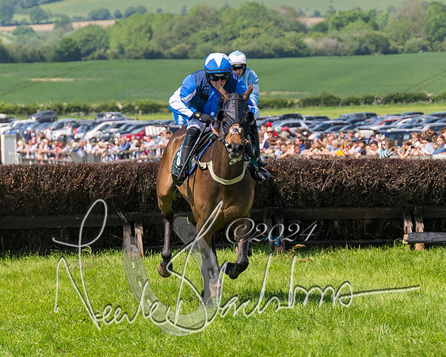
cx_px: 267
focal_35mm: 241
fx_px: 3178
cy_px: 129
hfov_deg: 8.0
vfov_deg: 6.4
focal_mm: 100
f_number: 4
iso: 400
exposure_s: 1/3200
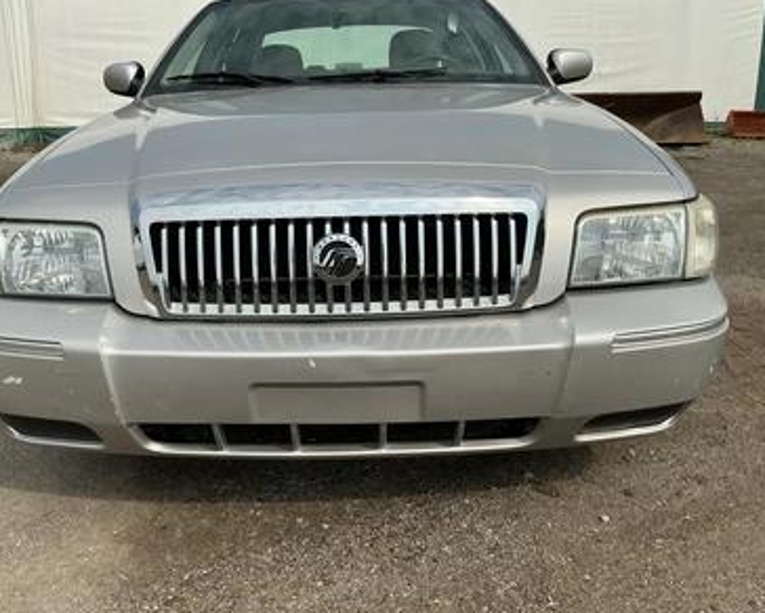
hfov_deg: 58.6
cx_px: 349
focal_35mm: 30
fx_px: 680
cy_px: 306
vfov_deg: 48.6
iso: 25
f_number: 1.8
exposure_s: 1/2538
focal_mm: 3
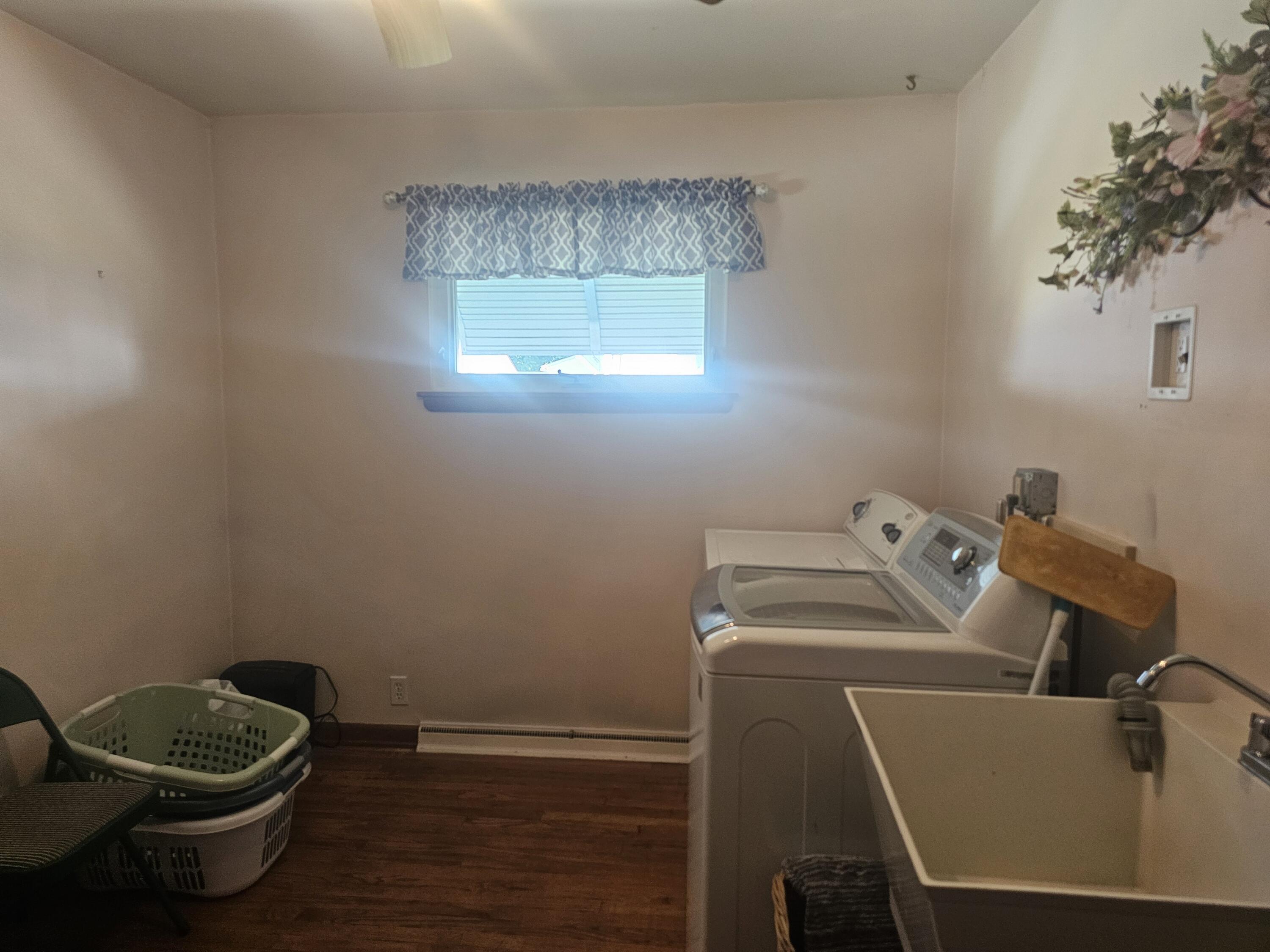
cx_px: 635
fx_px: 844
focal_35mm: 23
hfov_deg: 73.9
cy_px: 476
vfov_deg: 58.9
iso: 400
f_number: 1.7
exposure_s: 1/120
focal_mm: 6.3
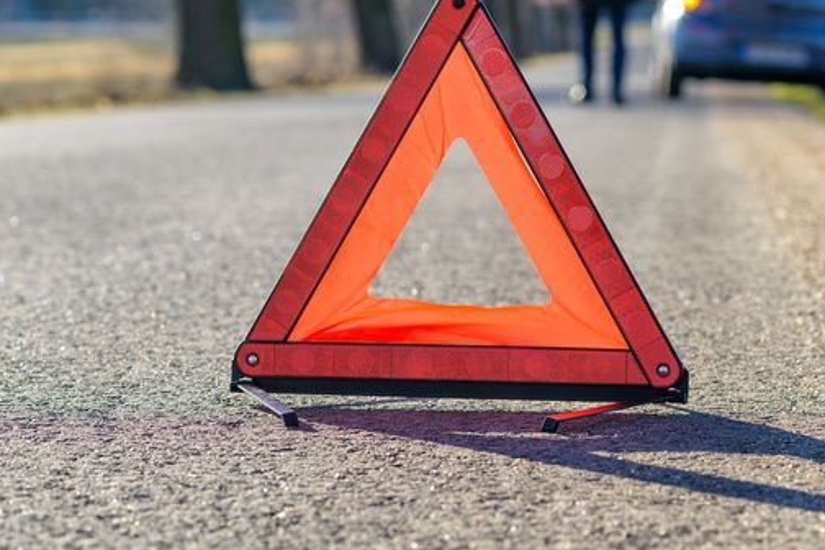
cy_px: 182
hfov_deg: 14.2
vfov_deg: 9.6
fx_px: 3277
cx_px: 691
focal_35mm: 143
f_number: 5
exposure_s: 1/250
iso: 200
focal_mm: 85
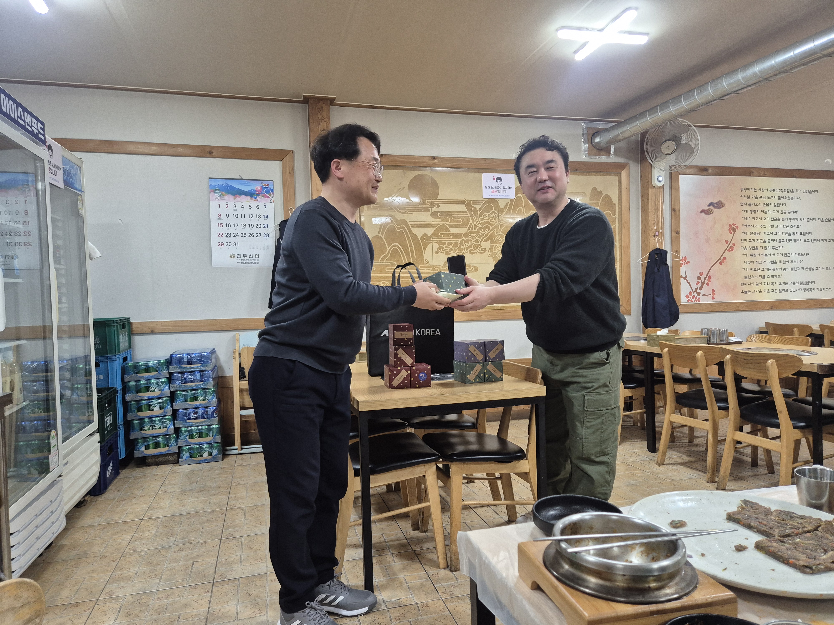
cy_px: 312
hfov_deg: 73.9
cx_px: 417
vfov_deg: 58.9
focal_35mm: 23
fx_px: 554
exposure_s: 1/120
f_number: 1.8
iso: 250
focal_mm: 5.4
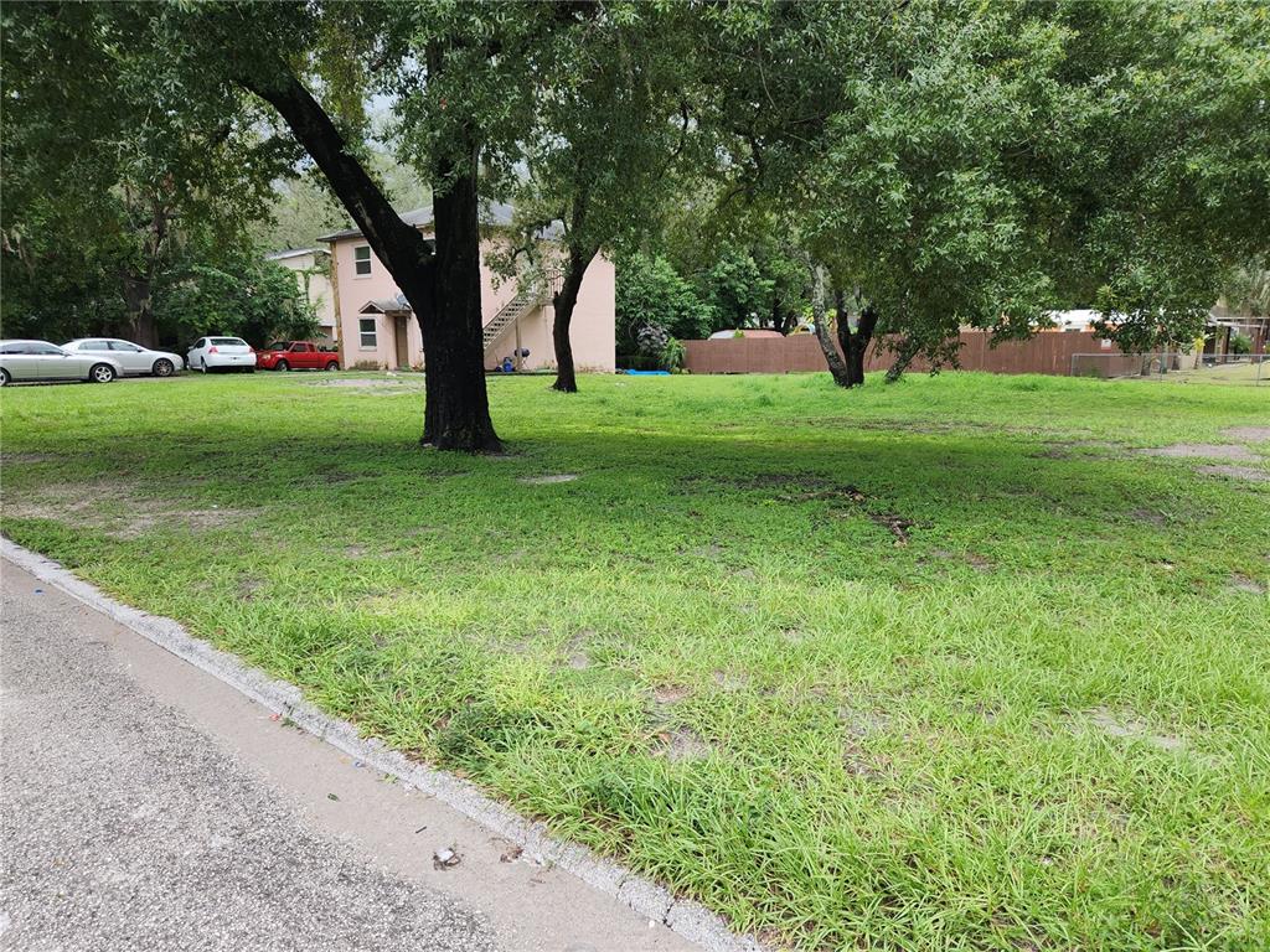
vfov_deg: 58.9
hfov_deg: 73.9
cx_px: 635
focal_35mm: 23
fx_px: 844
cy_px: 476
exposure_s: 1/180
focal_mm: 5.4
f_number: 1.8
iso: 20
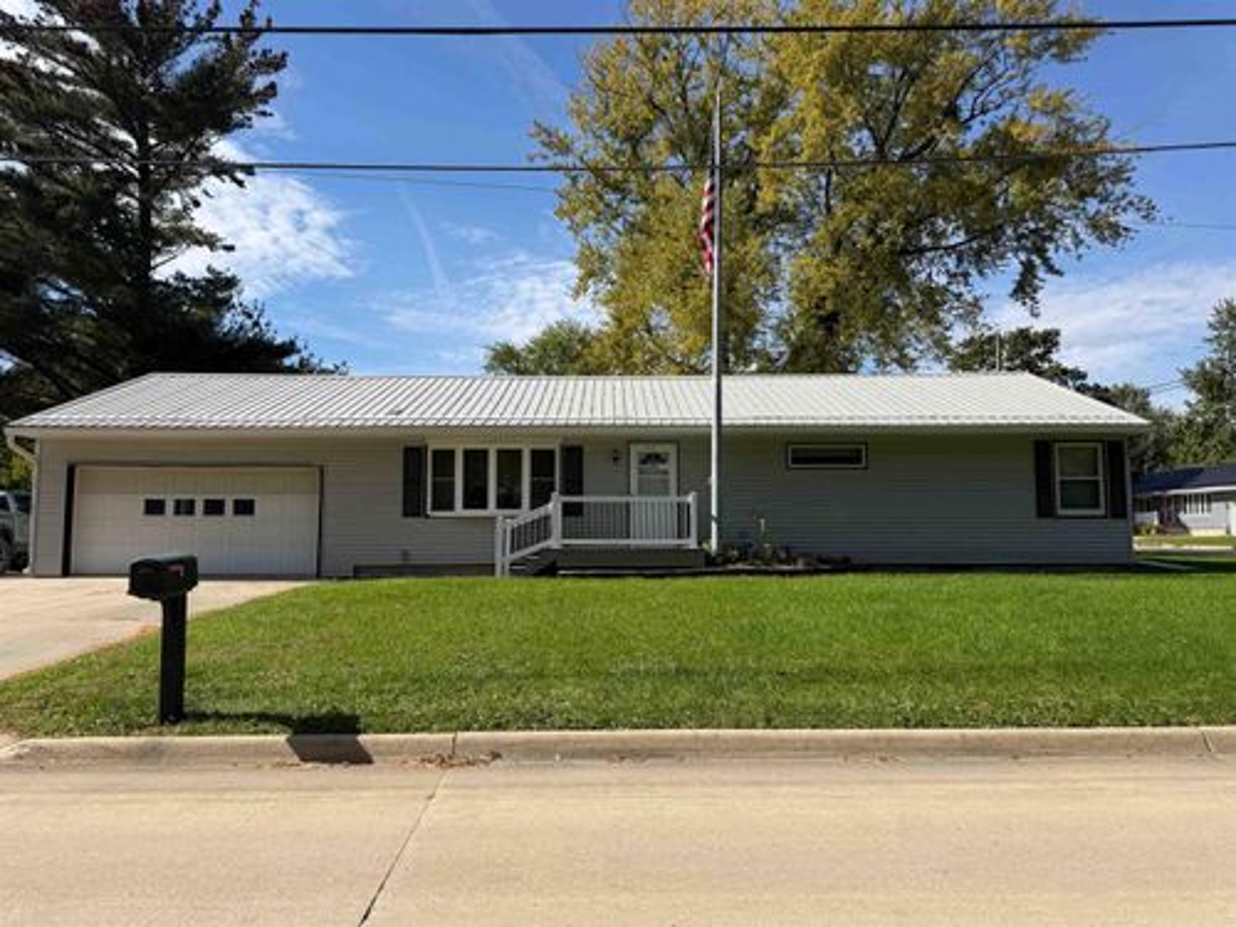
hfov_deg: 71.6
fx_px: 857
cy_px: 464
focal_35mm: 24
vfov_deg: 56.8
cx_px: 618
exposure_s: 1/4673
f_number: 1.78
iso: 80
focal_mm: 6.76
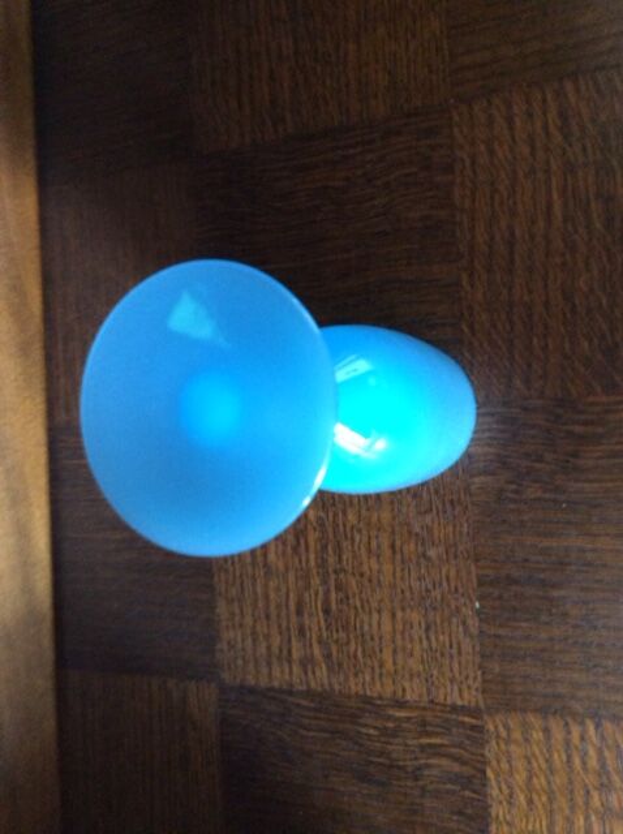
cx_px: 312
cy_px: 417
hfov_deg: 44.1
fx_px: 770
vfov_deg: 56.9
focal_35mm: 32
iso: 250
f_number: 2.4
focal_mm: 3.3
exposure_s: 1/15
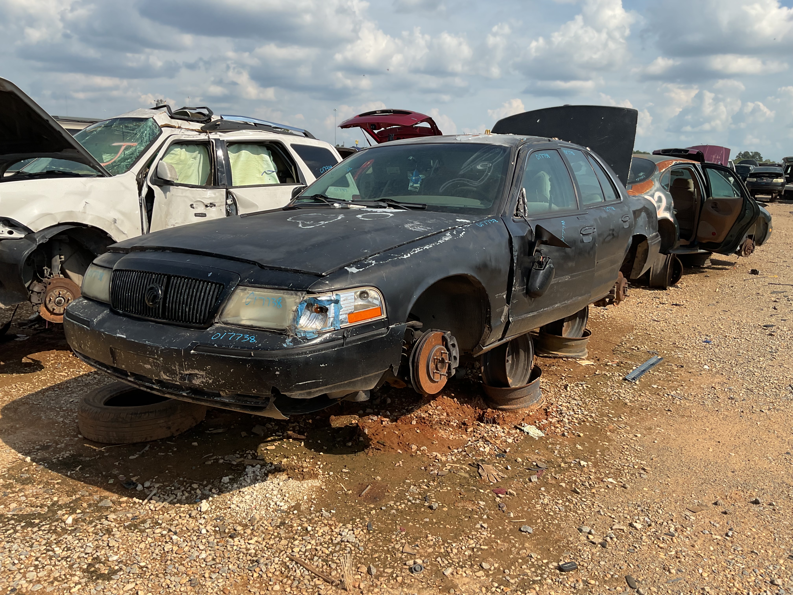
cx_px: 396
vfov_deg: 48.2
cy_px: 298
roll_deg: -2.7
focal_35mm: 29
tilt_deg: -8.8
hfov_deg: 61.7
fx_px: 664
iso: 16
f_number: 1.8
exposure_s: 1/2227
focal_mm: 3
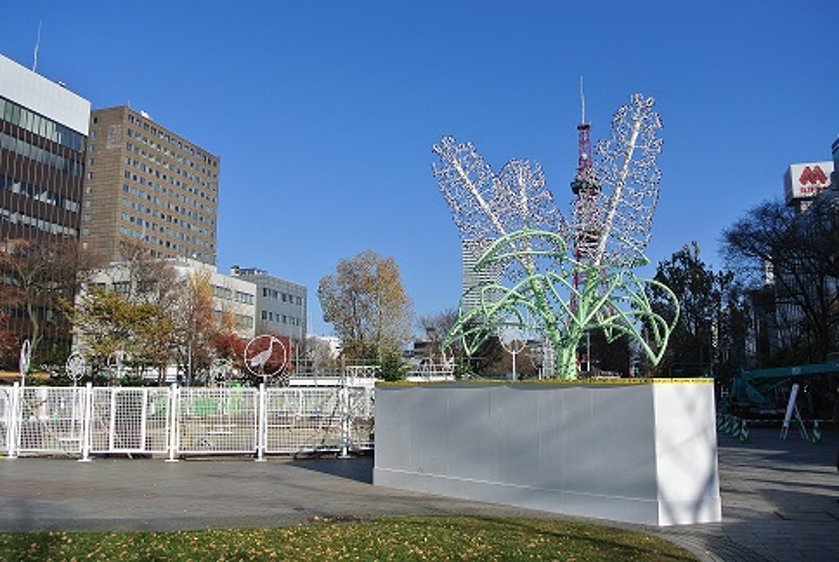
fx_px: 700
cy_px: 281
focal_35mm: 30
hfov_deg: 61.9
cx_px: 420
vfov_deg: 43.7
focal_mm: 11.4
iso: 100
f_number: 5
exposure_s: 1/800
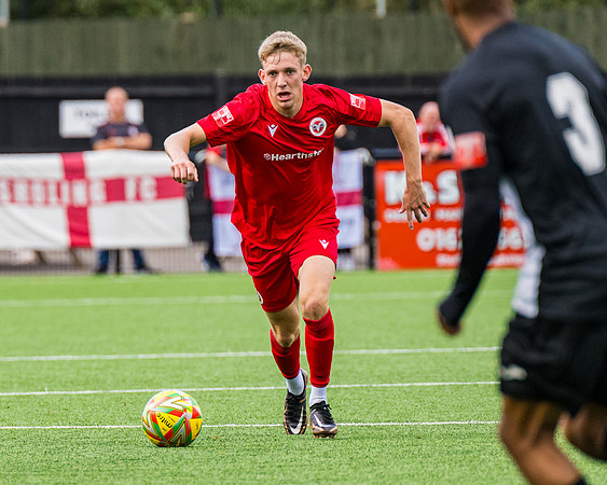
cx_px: 201
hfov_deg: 2.9
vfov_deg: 2.3
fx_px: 12003
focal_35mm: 668
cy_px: 203
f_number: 4.5
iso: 800
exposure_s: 1/1250
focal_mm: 280
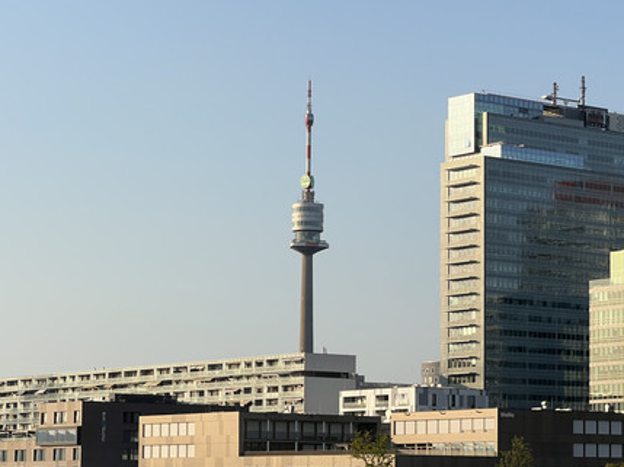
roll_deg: +0.4
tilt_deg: +4.0
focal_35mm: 115
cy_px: 317
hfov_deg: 17.1
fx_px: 2071
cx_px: 422
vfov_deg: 12.8
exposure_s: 1/626
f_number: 2.8
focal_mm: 9
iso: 32
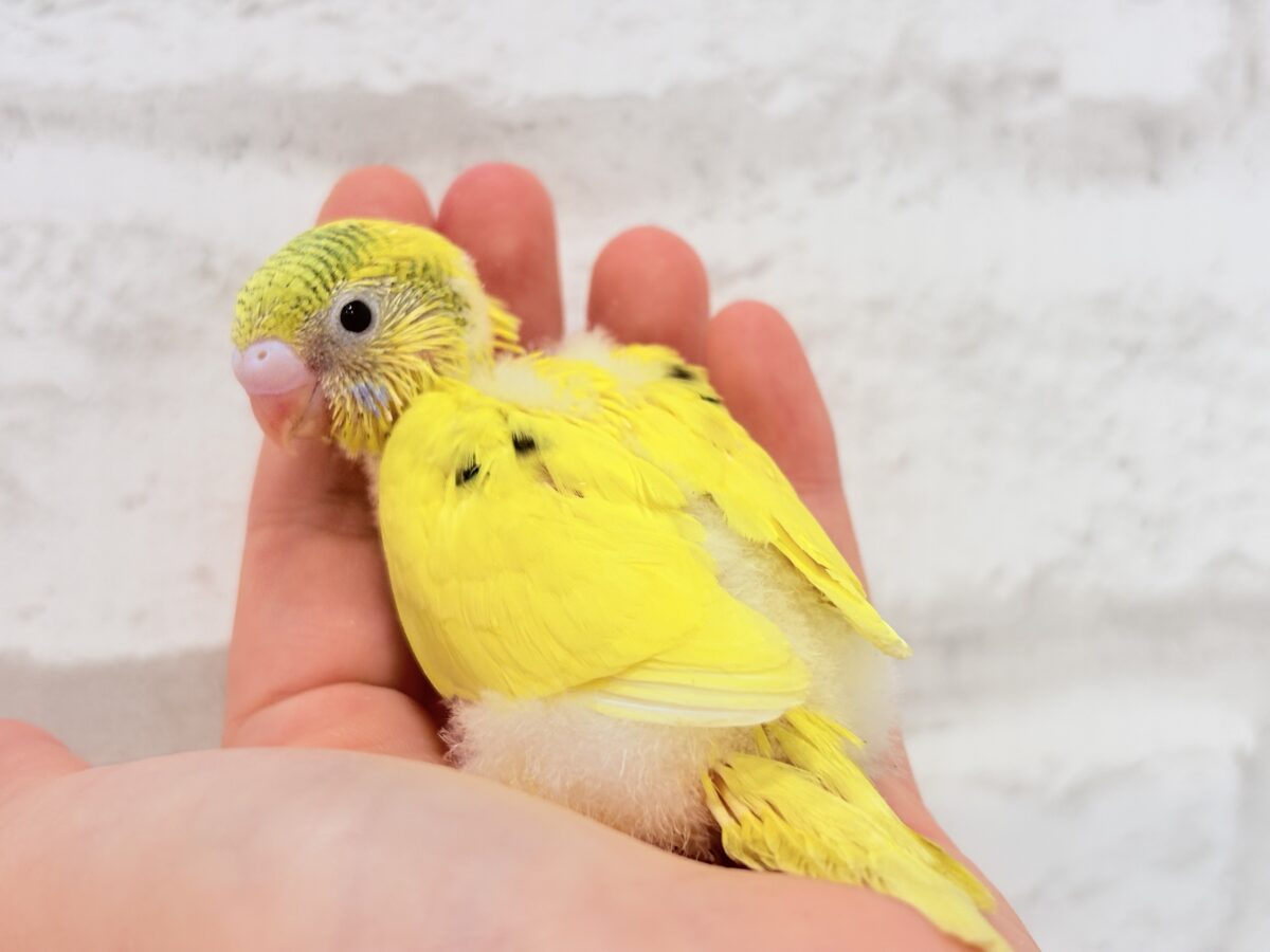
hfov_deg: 36.8
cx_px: 635
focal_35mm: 52
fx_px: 1908
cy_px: 476
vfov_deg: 28.0
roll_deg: -0.7
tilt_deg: -7.4
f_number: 1.6
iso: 40
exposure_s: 1/50
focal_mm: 5.96
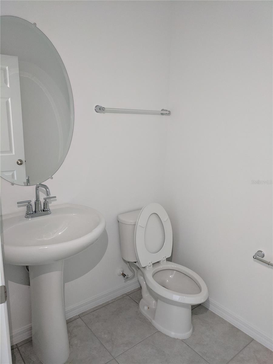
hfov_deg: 53.1
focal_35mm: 26
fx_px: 273
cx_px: 136
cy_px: 182
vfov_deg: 67.3
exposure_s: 1/30
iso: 612
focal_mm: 4.67
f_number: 2
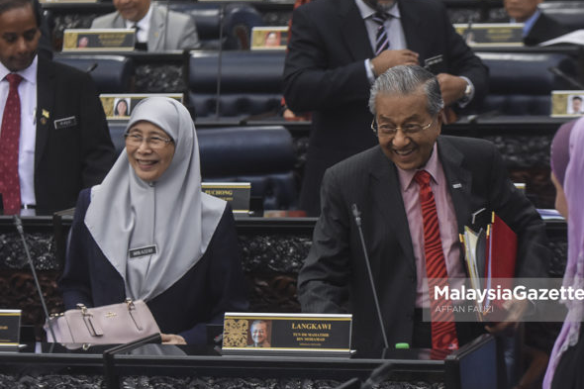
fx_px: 2669
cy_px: 188
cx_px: 329
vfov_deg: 8.3
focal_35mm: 165
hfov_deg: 12.5
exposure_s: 1/320
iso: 2000
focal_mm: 95
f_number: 2.8
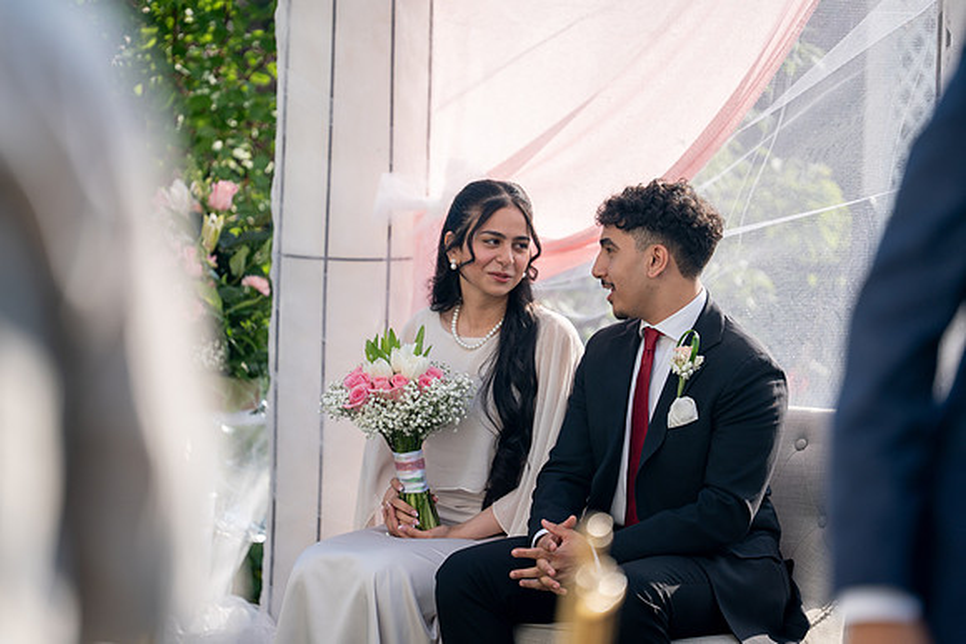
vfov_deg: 9.2
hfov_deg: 13.7
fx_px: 4026
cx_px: 483
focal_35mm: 150
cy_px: 322
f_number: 2
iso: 100
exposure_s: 1/2500
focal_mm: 150
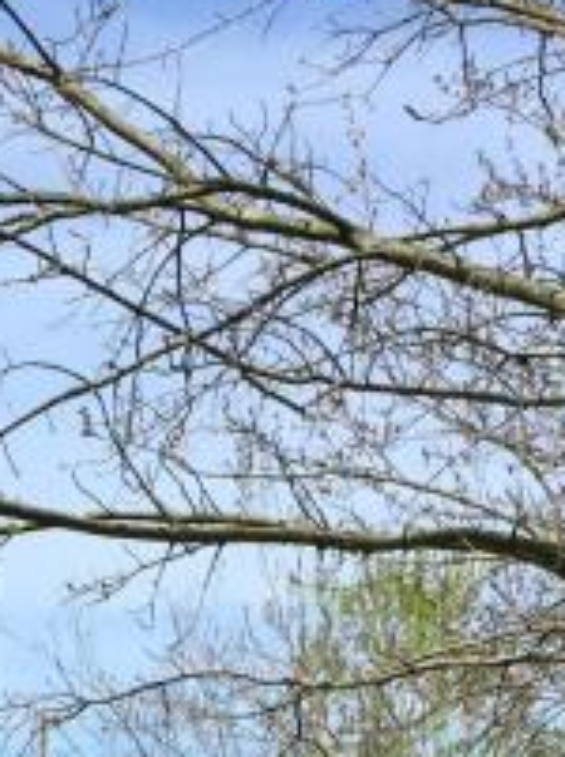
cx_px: 279
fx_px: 2423
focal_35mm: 111
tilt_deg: -5.3
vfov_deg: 15.7
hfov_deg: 13.3
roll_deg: +3.0
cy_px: 1269
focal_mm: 4.15
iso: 25
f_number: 2.2
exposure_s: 1/1508
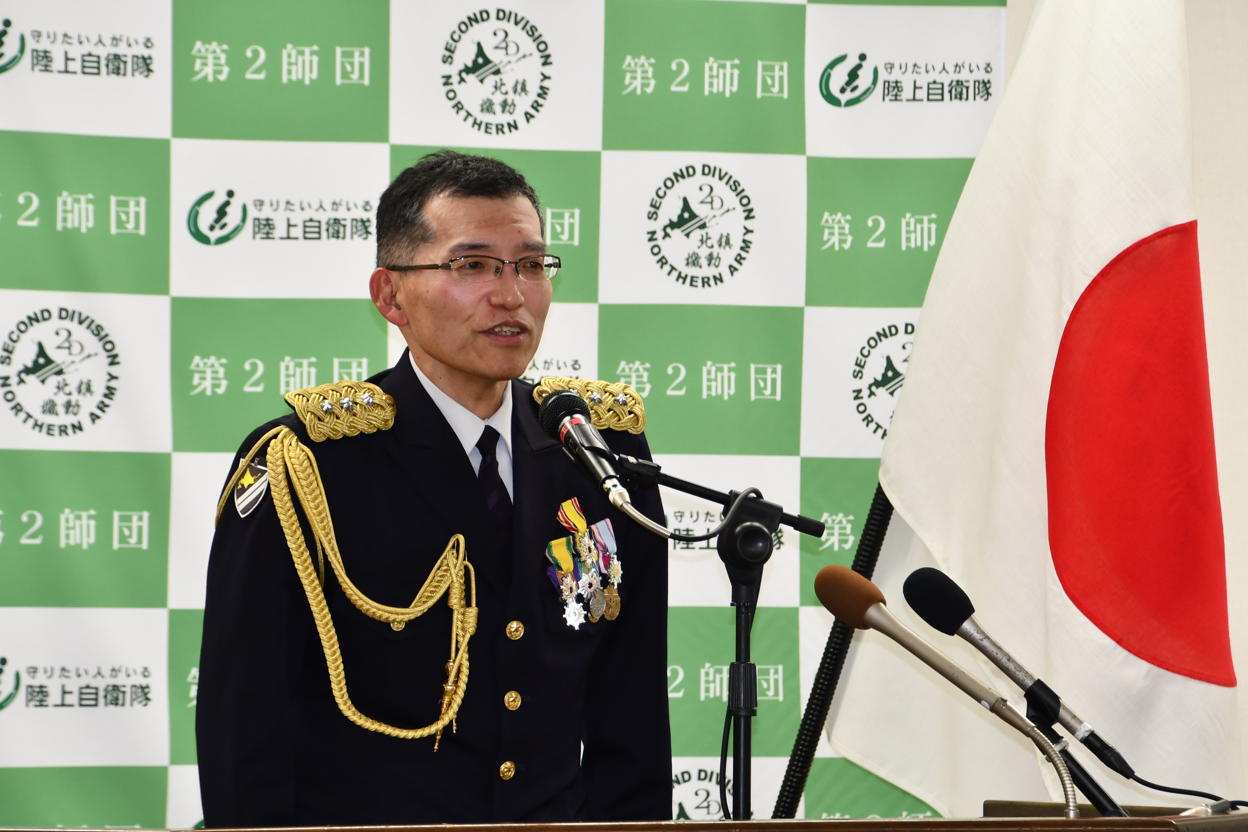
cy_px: 416
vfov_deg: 5.9
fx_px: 8042
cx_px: 624
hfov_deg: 8.9
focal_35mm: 232
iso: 640
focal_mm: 116
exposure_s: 1/60
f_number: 5.6
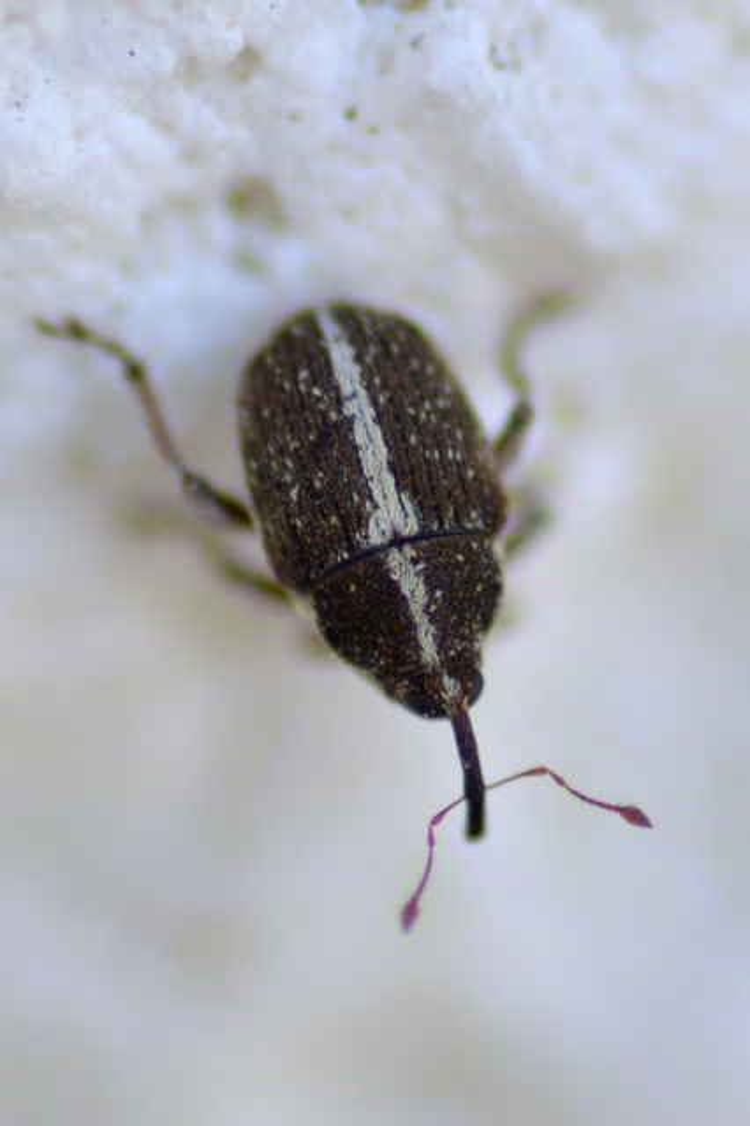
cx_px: 375
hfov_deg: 9.1
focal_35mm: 150
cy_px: 563
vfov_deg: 13.7
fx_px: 4692
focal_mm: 100
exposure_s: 1/500
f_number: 5.6
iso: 400
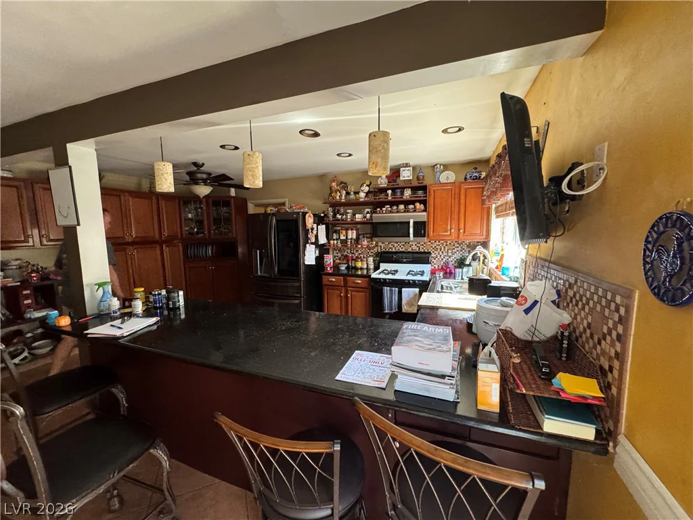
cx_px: 346
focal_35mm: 14
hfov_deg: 102.1
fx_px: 280
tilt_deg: -5.1
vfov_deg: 85.7
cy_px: 260
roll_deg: +1.8
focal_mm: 2.22
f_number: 2.2
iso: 500
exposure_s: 1/60
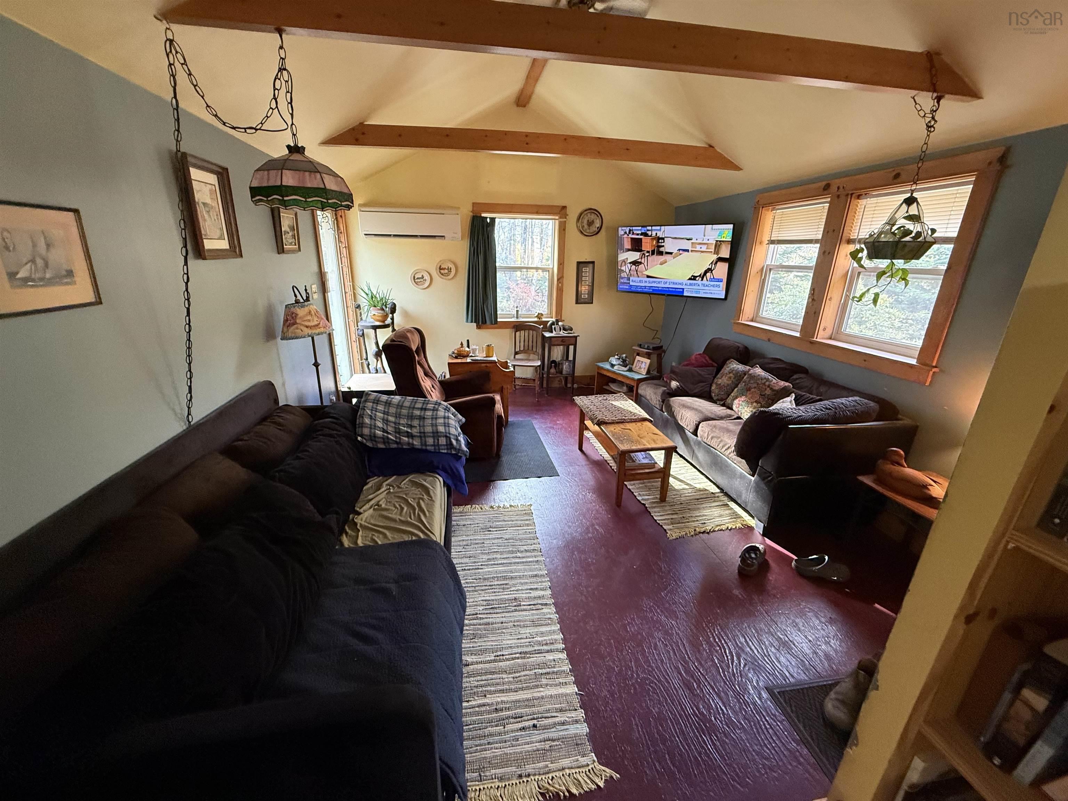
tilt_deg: -18.6
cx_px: 534
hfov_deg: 102.1
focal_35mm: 14
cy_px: 400
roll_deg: -1.3
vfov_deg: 85.7
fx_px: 432
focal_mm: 2.22
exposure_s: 1/60
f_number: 2.2
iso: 400
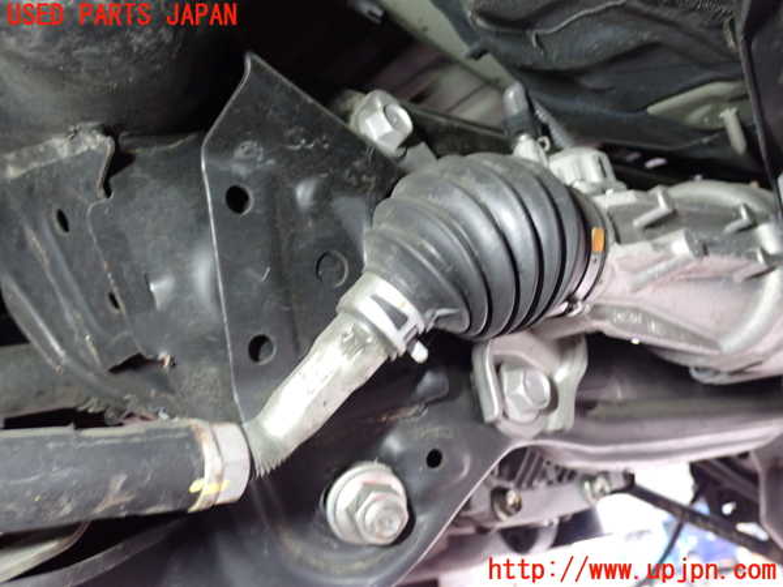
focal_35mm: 38
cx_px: 392
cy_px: 294
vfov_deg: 37.7
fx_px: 860
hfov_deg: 49.0
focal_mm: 6.83
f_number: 2.7
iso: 800
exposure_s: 1/30
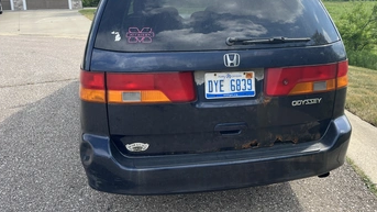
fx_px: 330
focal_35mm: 33
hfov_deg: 59.4
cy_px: 79
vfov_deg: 35.4
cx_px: 203
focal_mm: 5.1
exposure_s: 1/1325
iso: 50
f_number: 1.6
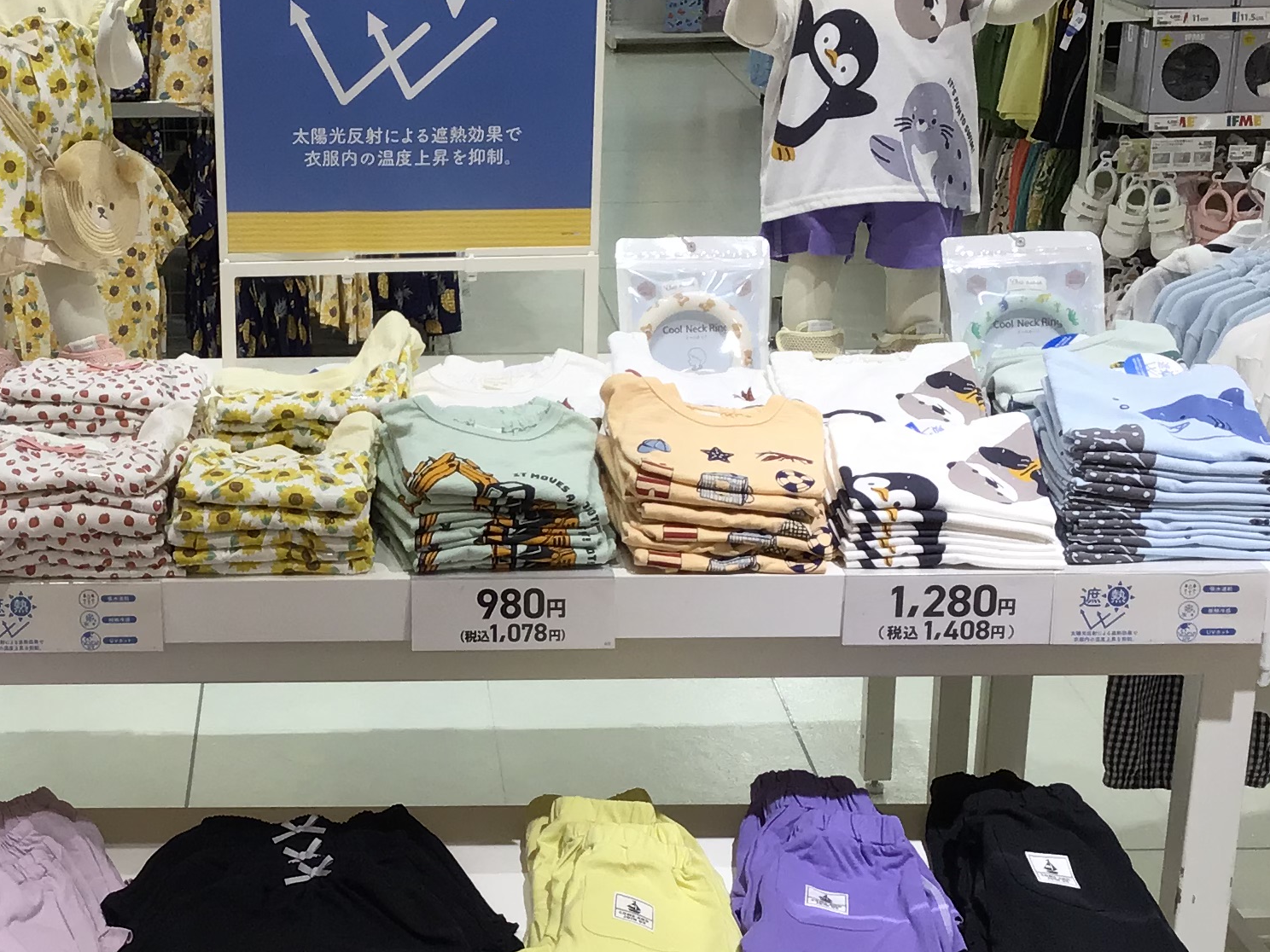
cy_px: 583
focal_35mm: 68
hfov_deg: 28.1
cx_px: 311
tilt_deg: -20.7
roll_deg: +0.1
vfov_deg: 21.6
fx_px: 2495
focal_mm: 3.3
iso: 32
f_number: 2.4
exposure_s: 1/100
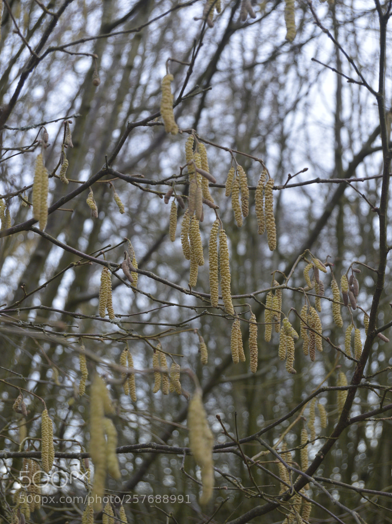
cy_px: 229
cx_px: 195
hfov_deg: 16.3
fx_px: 1368
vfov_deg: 21.6
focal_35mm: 91
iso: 400
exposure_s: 1/100
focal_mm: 55
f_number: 5.6
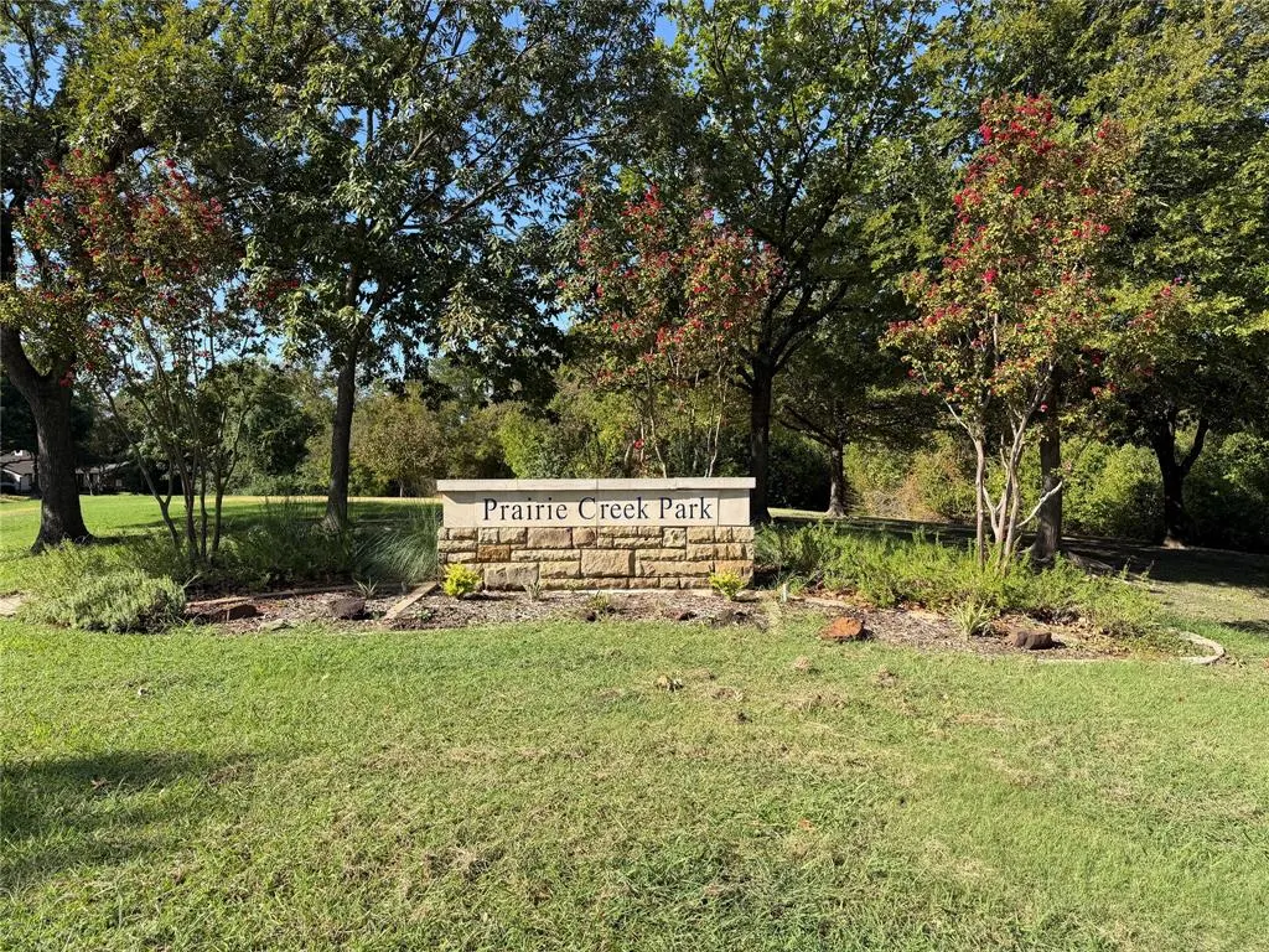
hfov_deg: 71.6
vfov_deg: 56.8
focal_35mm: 24
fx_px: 880
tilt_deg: +0.9
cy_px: 476
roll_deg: +0.3
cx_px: 634
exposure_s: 1/2370
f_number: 1.78
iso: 80
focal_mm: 6.76
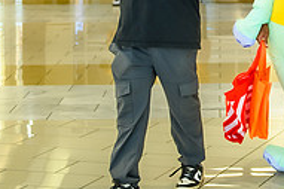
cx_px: 341
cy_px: -59
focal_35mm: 146
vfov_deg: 9.2
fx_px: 1151
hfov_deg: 13.7
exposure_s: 1/200
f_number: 2.8
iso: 1250
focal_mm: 48
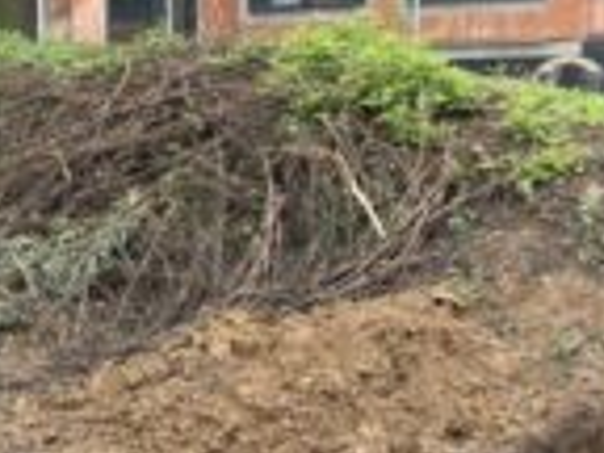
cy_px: 250
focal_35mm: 76
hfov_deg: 23.2
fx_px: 1326
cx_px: -143
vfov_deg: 19.4
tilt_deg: -8.0
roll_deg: +1.5
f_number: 1.6
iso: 40
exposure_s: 1/288
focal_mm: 5.1
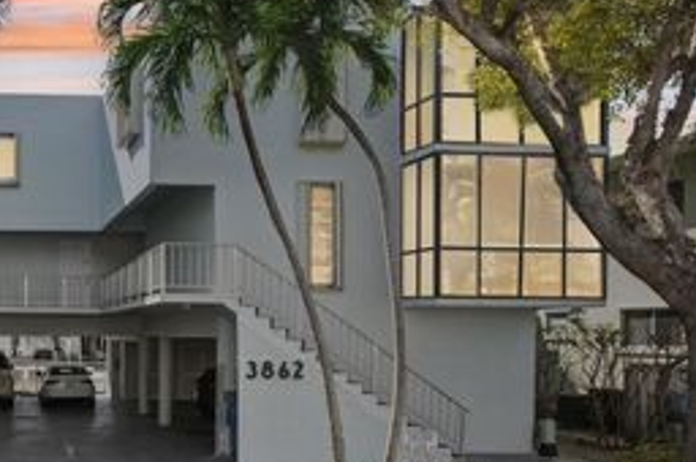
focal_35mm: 43
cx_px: 22
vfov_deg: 30.8
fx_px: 830
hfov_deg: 40.6
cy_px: 325
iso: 100
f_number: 2.8
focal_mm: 8.38
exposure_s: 1/160
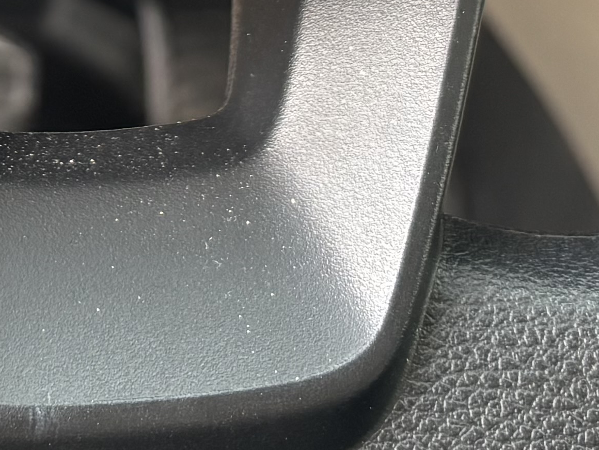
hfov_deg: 15.3
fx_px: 2215
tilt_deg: -34.4
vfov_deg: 11.0
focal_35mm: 128
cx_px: 76
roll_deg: -4.2
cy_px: -309
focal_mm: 5.96
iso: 125
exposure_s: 1/121
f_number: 1.6
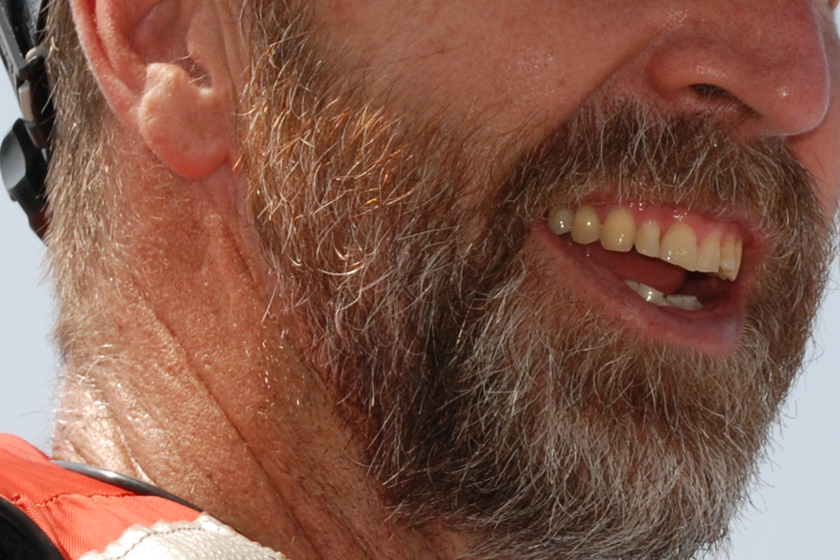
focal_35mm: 282
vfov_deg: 4.9
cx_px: 628
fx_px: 6580
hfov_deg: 7.3
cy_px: 310
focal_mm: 52
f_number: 11
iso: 200
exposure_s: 1/200
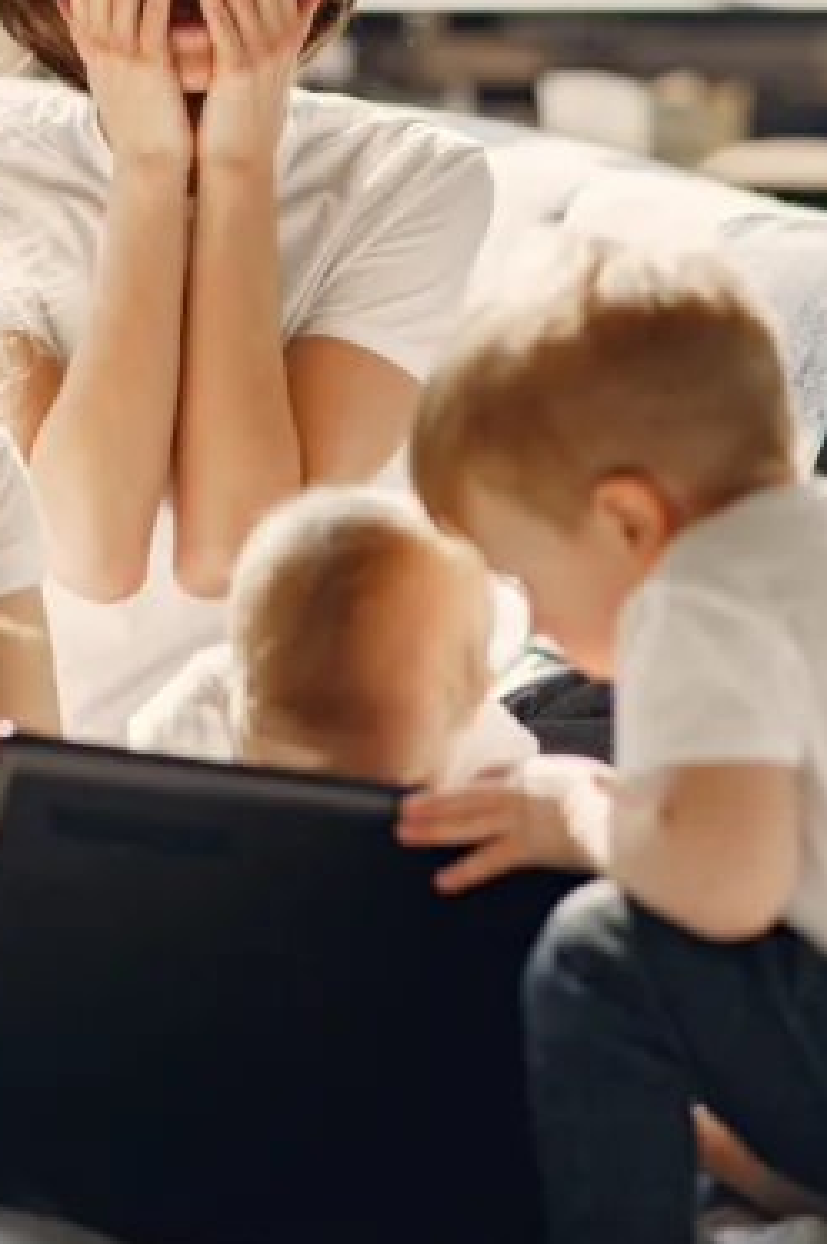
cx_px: 225
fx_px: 5730
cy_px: 273
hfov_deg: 8.2
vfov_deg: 12.3
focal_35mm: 166
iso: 100
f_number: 2
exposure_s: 1/250
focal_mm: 85
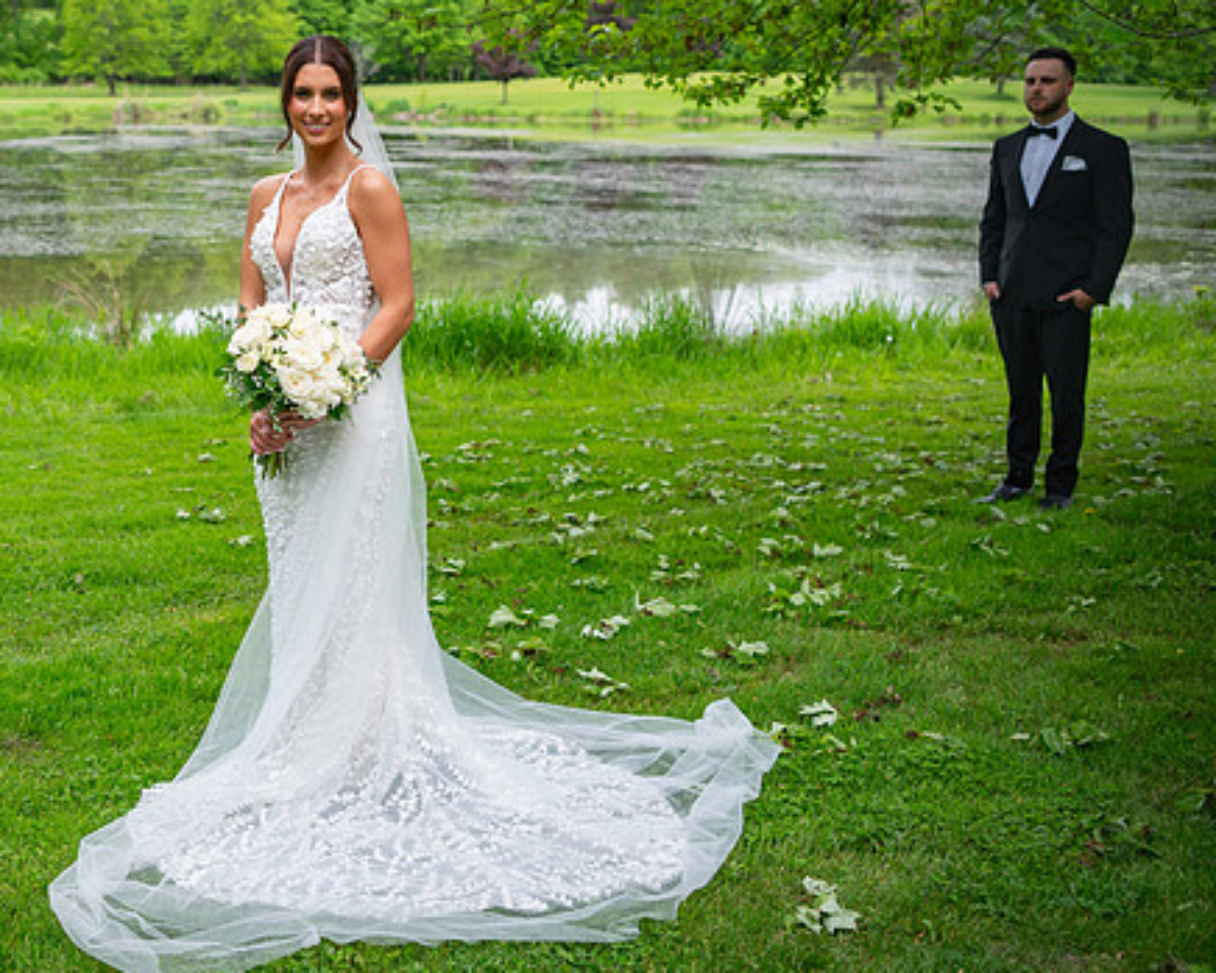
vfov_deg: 30.6
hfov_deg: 36.7
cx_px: 237
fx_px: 1764
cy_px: 330
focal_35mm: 49
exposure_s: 1/800
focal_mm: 32
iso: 400
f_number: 3.2
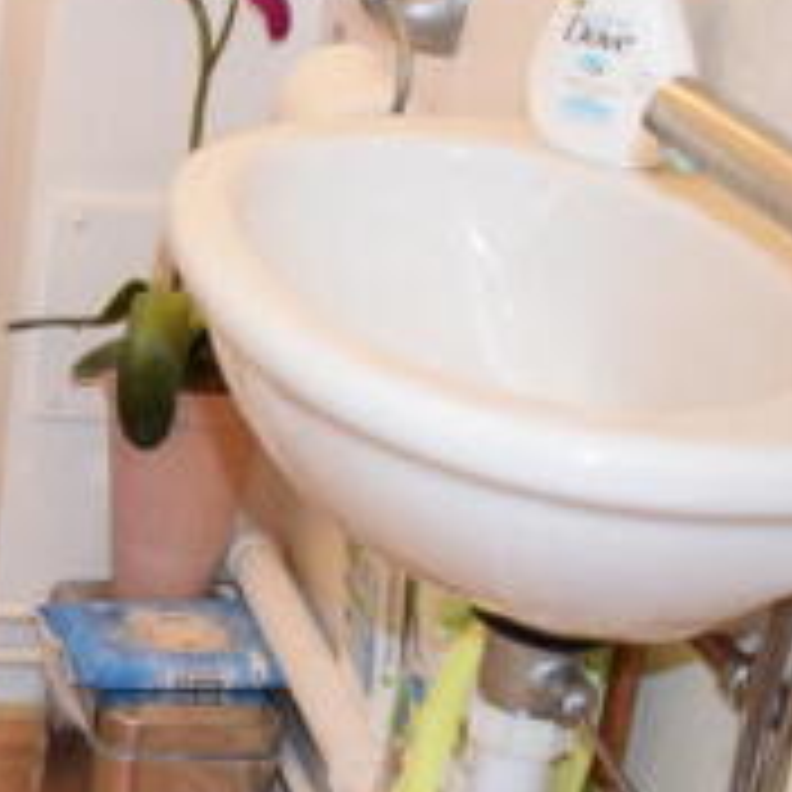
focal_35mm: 104
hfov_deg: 15.7
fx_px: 2692
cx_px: -320
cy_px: 160
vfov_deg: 16.6
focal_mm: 22
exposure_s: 1/80
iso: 800
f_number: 5
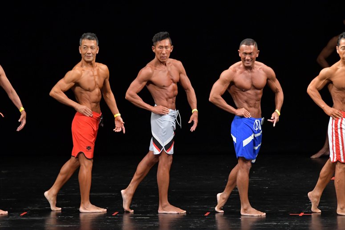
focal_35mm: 255
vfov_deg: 5.4
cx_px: 172
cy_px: 115
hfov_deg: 8.1
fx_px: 2443
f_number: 5.6
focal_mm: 170
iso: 3200
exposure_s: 1/400
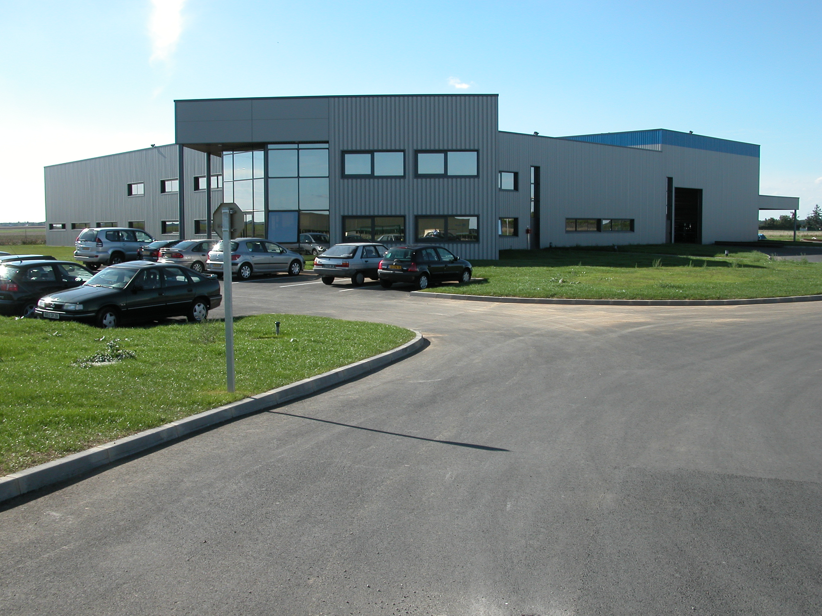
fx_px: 831
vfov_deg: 40.7
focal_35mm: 35
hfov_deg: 52.6
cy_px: 308
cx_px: 411
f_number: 5.6
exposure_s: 1/327
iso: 100
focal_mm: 8.9
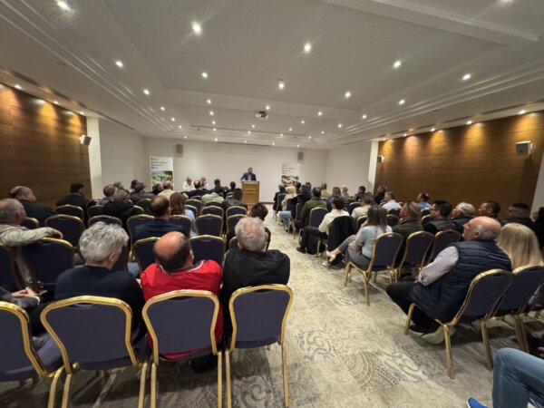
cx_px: 272
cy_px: 204
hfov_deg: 102.1
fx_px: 220
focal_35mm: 14
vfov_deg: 85.7
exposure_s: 1/50
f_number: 2.2
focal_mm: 2.22
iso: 640
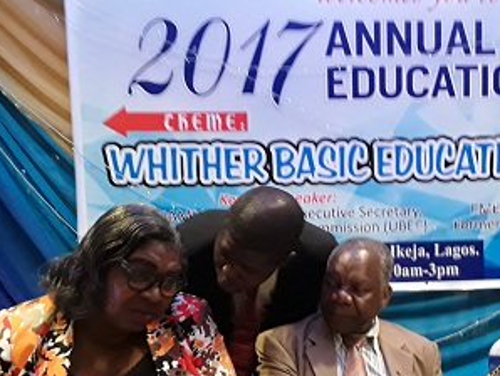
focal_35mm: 42
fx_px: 607
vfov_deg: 33.7
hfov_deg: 44.4
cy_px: 279
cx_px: 315
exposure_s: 1/17
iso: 200
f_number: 1.9
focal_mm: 2.91
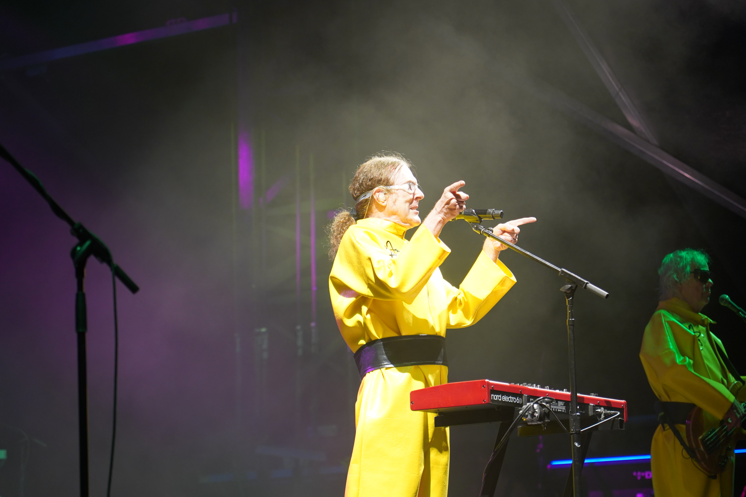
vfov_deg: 13.0
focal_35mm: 105
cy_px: 248
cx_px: 373
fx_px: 2176
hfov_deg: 19.5
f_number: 4
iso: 1600
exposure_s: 1/160
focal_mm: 105
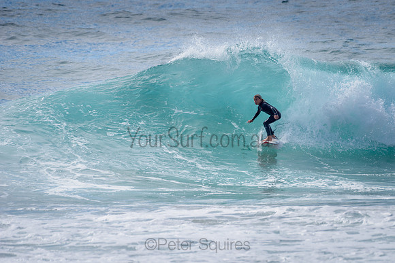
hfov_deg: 3.4
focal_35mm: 613
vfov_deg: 2.2
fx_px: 6729
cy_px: 126
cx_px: 242
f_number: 5.6
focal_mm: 500
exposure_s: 1/2000
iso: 160
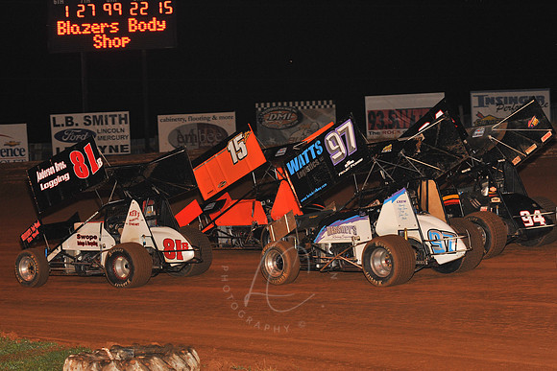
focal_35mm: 92
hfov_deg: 22.1
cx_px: 278
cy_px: 186
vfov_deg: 14.9
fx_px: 1424
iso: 1000
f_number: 6.3
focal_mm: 92
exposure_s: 1/320
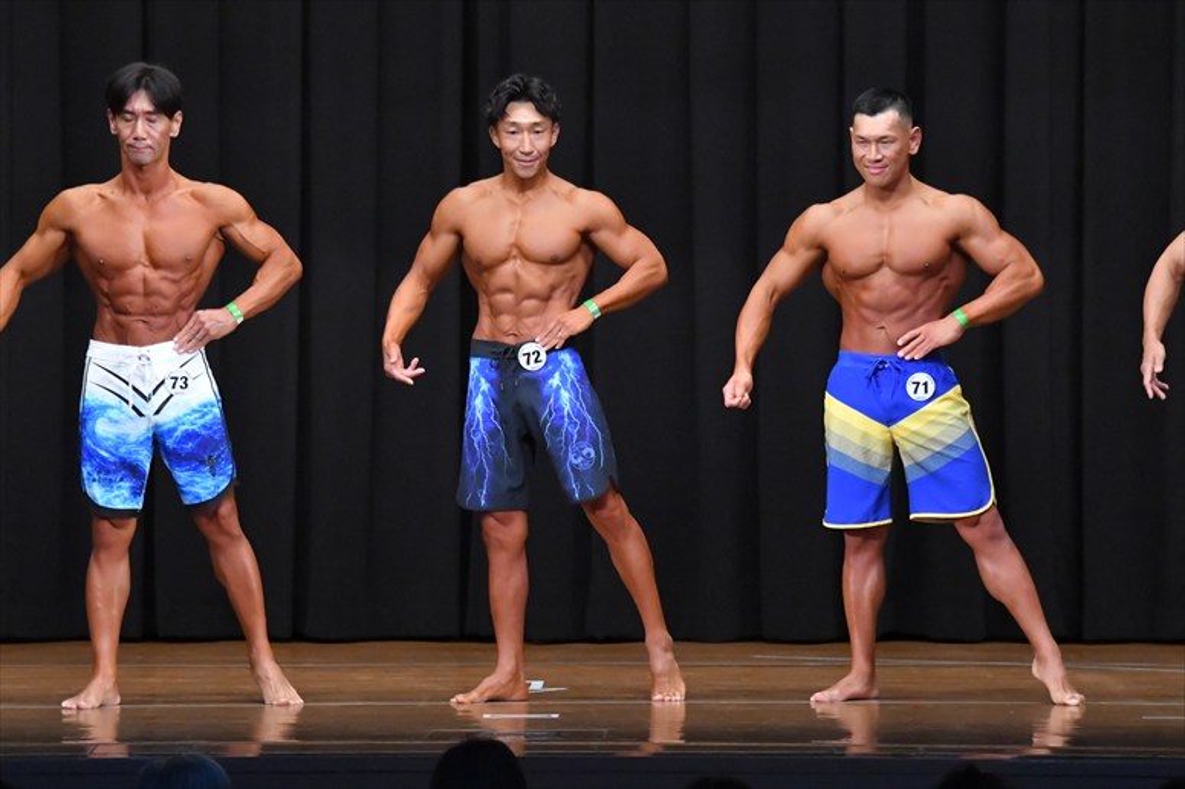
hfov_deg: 9.5
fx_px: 7140
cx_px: 592
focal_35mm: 217
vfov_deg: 6.3
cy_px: 394
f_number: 5.6
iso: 8000
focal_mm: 145
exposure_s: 1/400
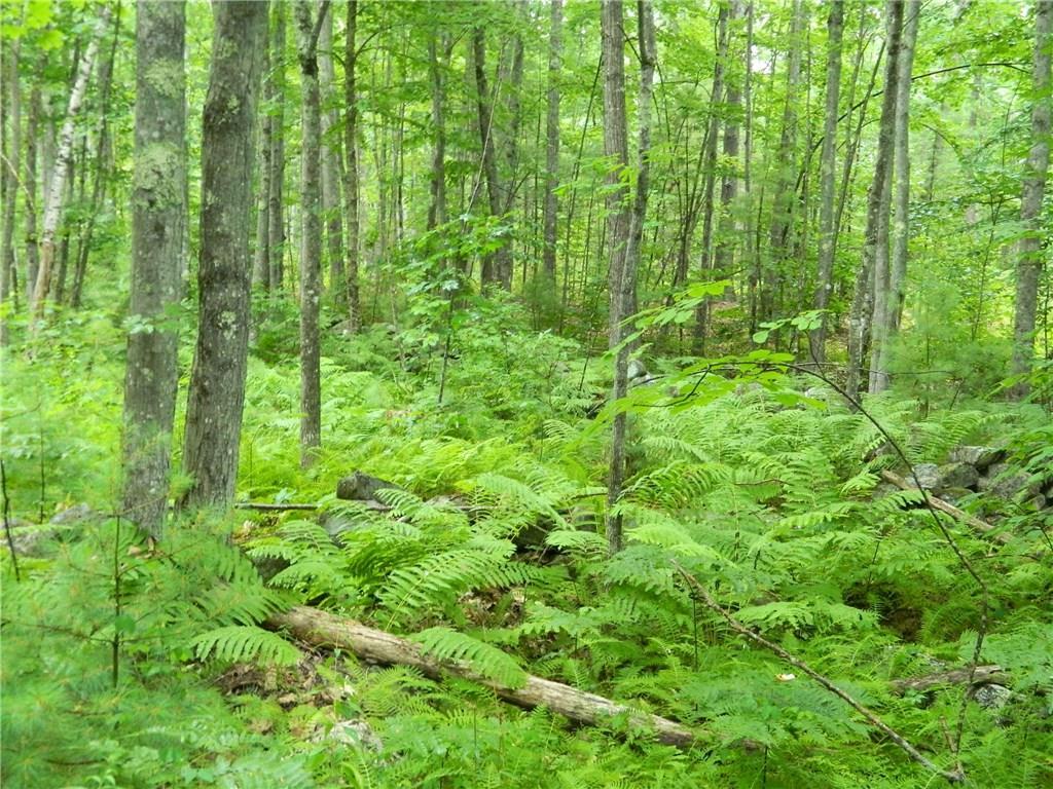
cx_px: 526
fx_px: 1430
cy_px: 394
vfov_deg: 30.9
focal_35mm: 47
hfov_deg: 40.4
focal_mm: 8.4
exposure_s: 1/25
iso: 400
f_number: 3.6
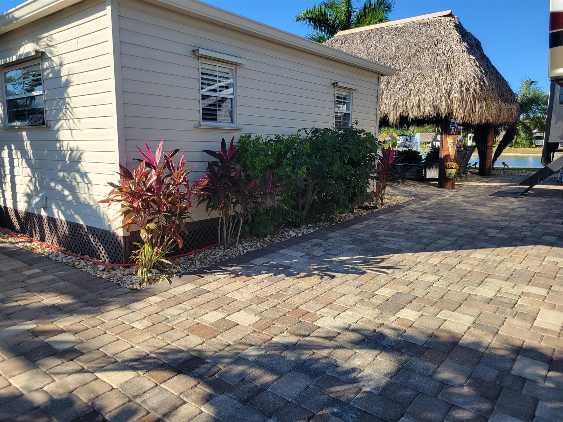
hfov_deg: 67.3
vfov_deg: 53.1
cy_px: 211
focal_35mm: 26
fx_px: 423
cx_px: 282
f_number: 1.8
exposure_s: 1/1199
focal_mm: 5.4
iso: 40
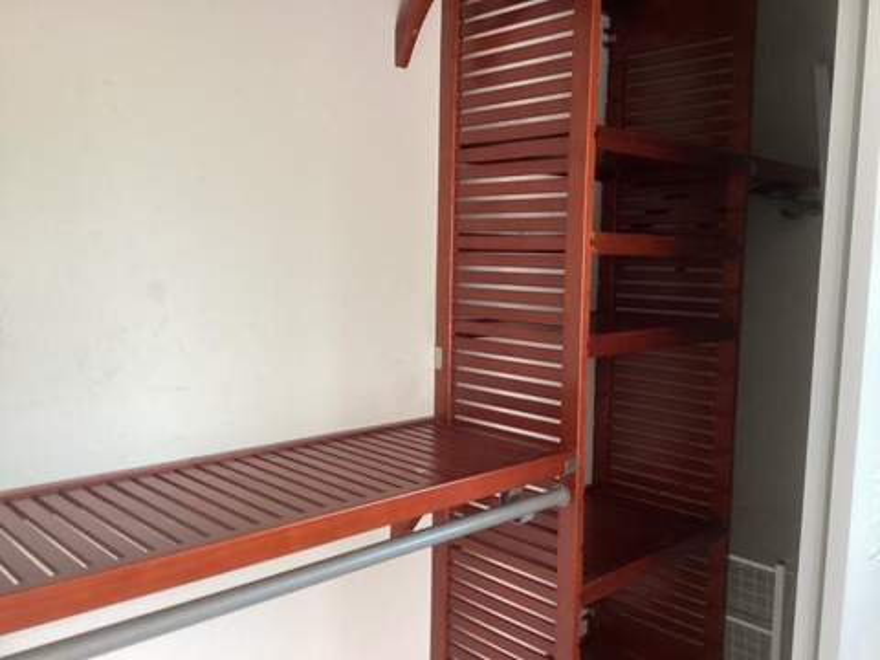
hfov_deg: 58.4
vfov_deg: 45.4
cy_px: 330
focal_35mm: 31
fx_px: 788
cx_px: 440
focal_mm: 3.3
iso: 250
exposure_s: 1/60
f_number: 2.4
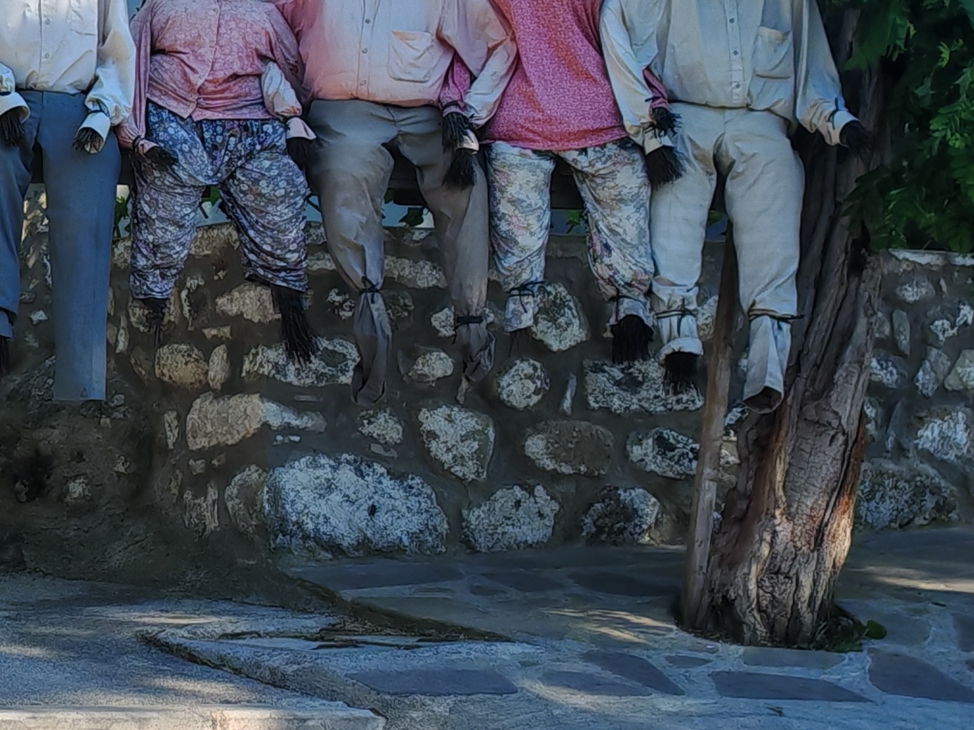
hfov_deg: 19.4
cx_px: -101
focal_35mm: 97
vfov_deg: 15.1
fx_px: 2729
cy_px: 127
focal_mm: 6.83
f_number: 2
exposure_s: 1/2800
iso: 50
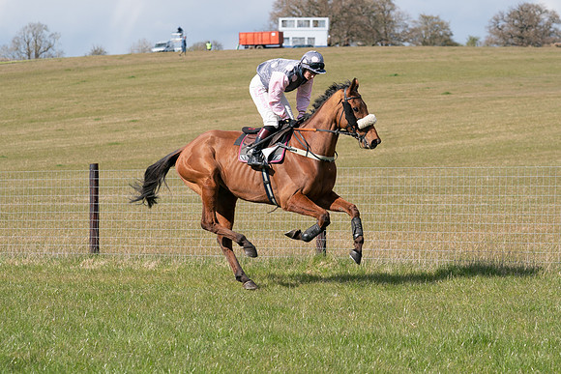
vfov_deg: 8.8
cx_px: 280
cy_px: 187
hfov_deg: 13.2
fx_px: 2431
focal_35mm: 156
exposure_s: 1/2000
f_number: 5
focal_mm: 104
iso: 400
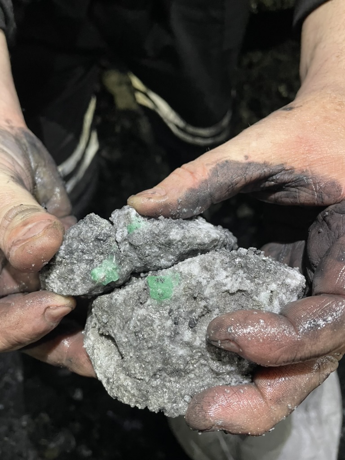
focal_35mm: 26
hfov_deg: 53.1
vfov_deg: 67.3
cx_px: 172
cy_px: 230
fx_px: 346
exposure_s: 1/60
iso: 320
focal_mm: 4.2
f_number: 1.6
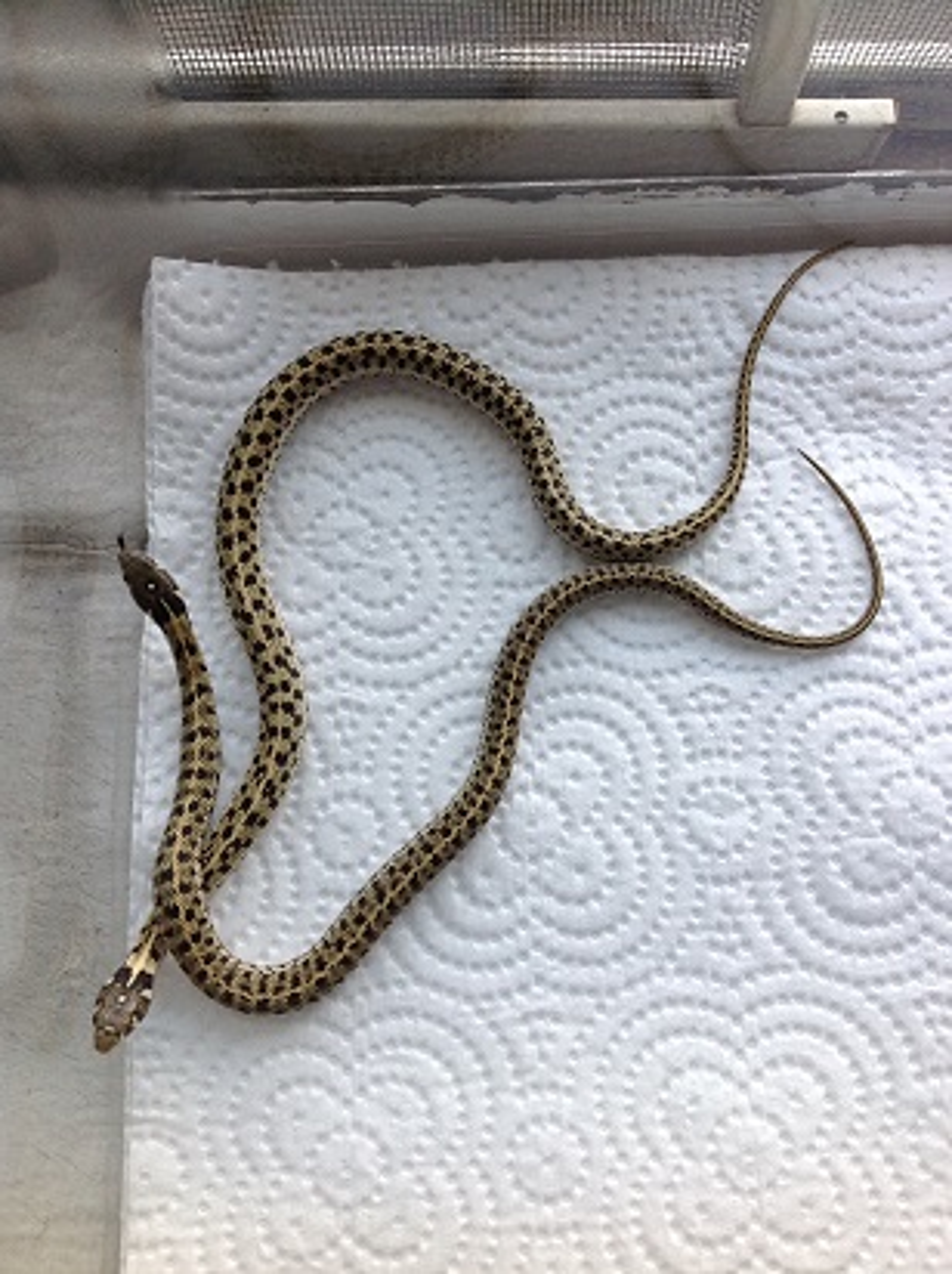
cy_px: 637
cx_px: 476
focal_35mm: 35
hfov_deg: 40.6
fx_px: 1286
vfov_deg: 52.7
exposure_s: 1/120
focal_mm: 4.28
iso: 64
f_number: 2.4
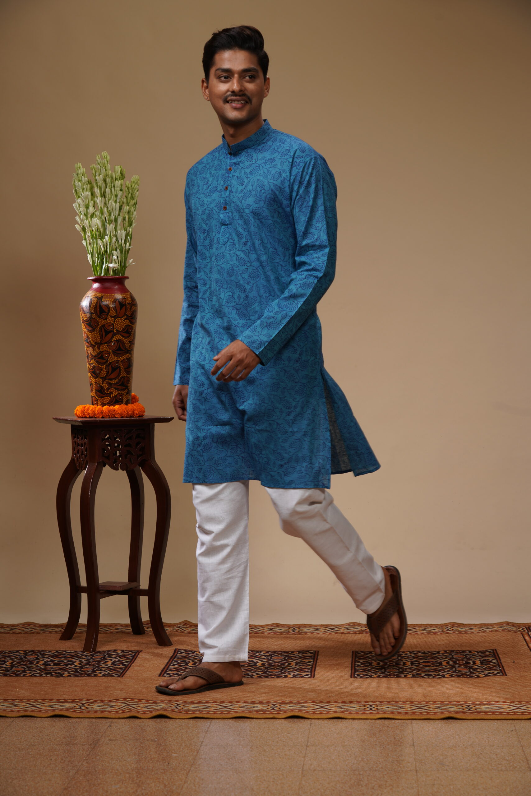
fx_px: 1703
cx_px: 266
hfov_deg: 17.7
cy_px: 398
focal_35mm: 77
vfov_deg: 26.3
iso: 100
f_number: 8
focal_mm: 77
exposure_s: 1/125
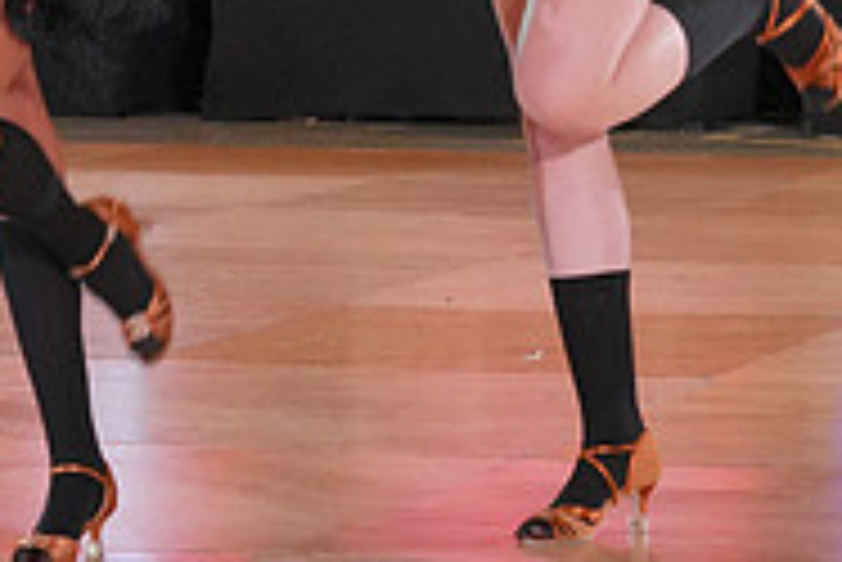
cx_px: 351
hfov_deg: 9.7
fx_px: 4939
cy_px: -128
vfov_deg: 6.5
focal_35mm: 211
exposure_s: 1/400
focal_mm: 68
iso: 5000
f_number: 5.6
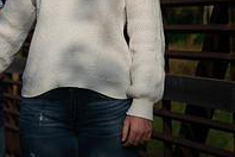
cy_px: -3
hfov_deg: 11.1
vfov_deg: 7.5
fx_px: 1188
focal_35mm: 182
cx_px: -43
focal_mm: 60
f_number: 3.5
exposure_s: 1/1250
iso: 100
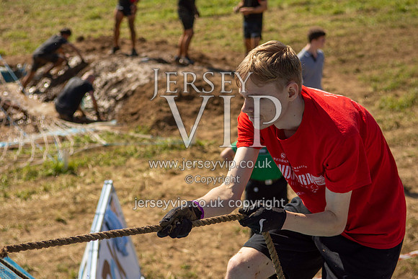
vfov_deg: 16.6
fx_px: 958
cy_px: 140
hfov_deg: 24.6
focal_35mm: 82
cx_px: 209
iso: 100
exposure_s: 1/5000
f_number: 4
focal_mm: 55
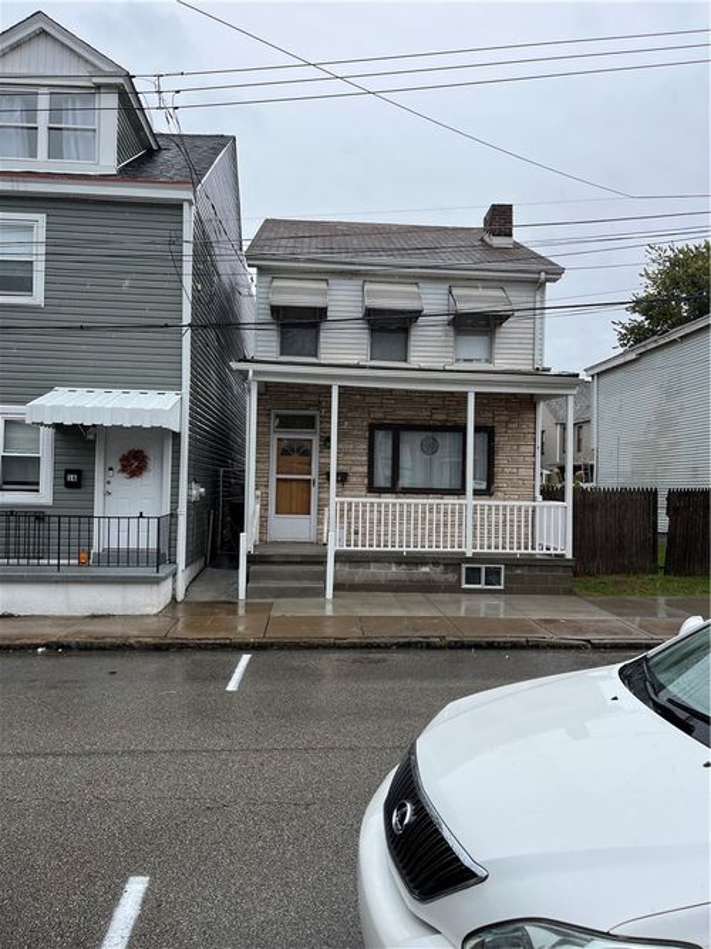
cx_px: 356
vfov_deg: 67.3
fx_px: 712
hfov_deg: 53.0
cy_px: 474
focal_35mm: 26
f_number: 1.6
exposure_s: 1/951
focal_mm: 5.1
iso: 50
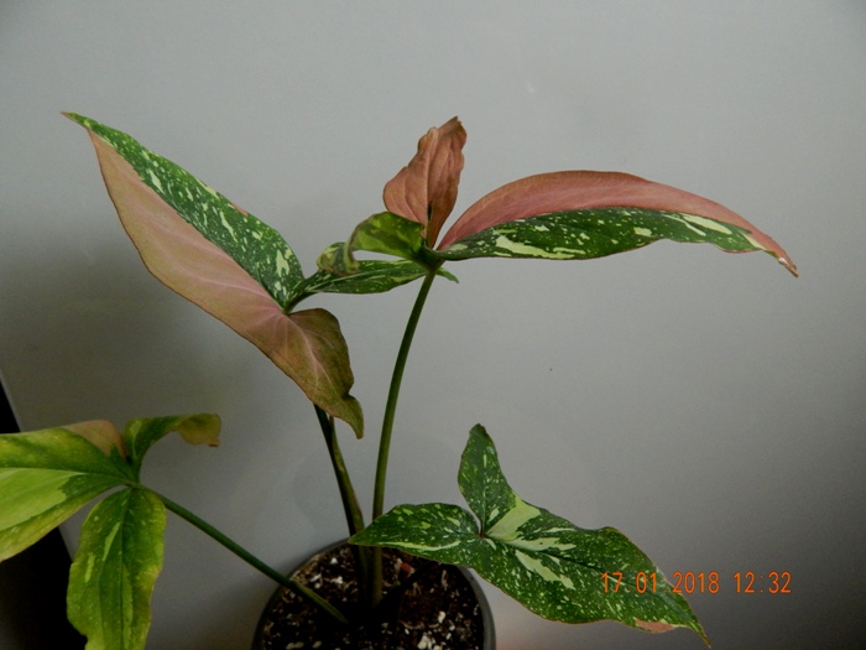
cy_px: 325
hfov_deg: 73.9
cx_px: 433
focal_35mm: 23
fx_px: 575
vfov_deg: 58.9
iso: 400
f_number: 3
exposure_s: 1/40
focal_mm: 4
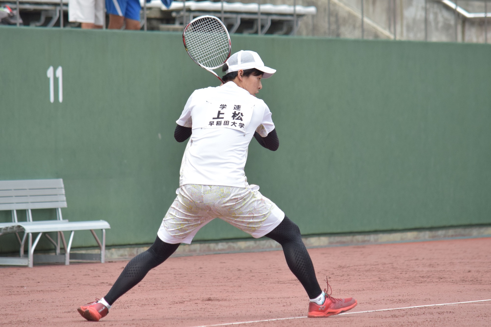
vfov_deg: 4.7
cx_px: 246
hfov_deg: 7.0
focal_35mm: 292
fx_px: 3988
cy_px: 164
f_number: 5
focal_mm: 195
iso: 1000
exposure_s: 1/2000
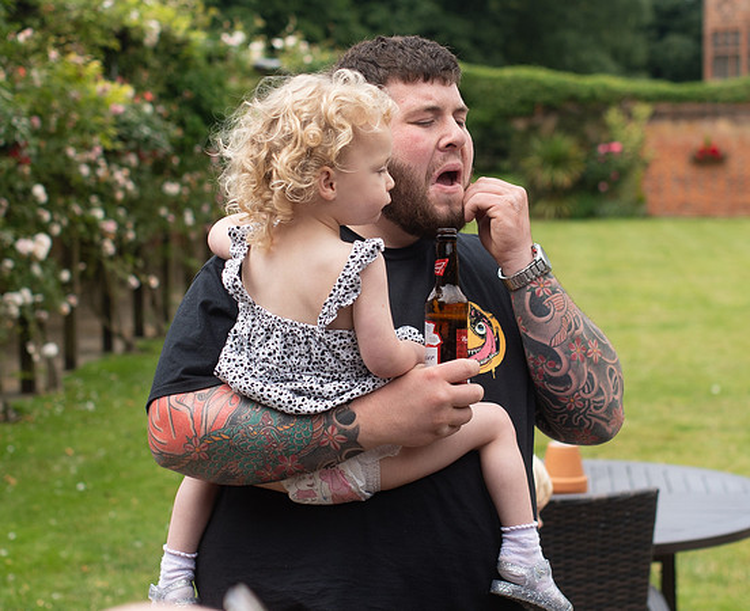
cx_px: 371
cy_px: 223
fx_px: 1946
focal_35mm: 87
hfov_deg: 21.8
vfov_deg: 17.8
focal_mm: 35
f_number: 2.8
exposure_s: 1/2500
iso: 160
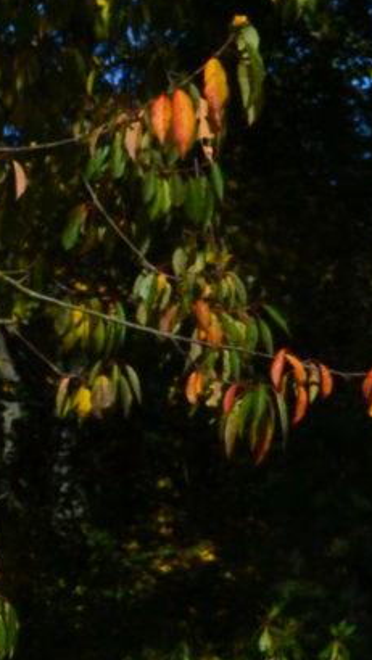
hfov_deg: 3.7
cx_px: -1156
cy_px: 1000
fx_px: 5499
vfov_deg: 6.8
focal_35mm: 314
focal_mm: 40
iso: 250
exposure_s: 1/500
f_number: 11
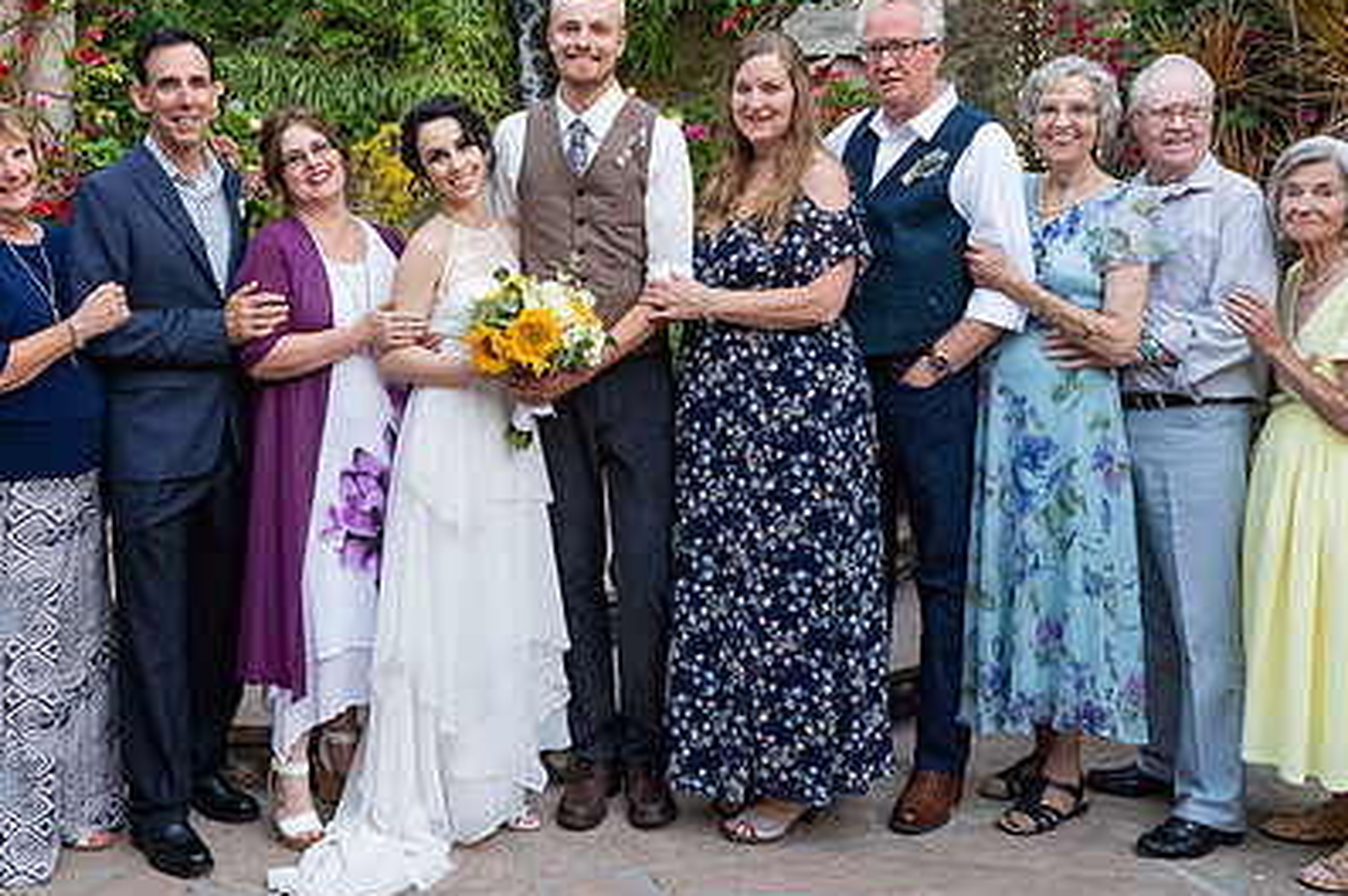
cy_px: 319
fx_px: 1646
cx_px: 582
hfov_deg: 44.4
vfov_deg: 30.3
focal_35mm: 44
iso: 500
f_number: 3.2
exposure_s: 1/320
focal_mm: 28
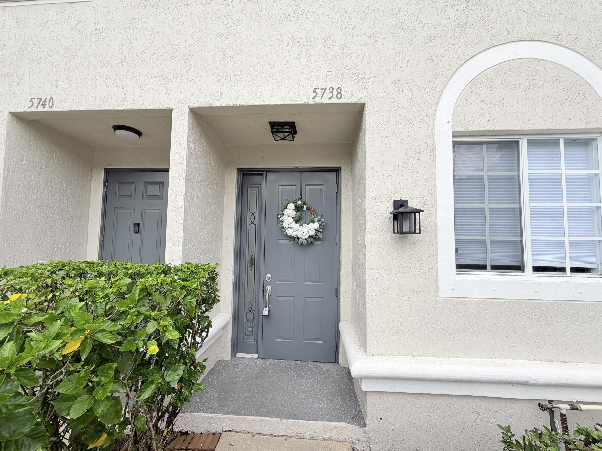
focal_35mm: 14
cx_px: 301
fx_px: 243
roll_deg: -0.6
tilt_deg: +4.8
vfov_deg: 85.7
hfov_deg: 102.1
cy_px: 226
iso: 64
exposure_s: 1/502
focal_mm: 2.22
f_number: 2.2
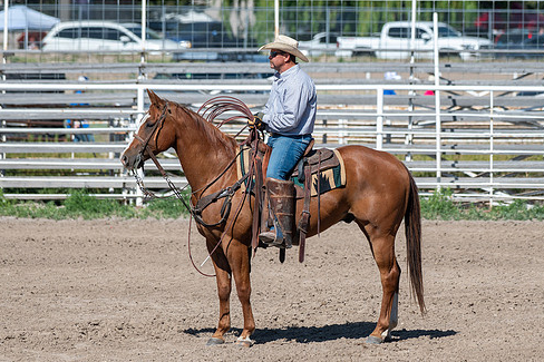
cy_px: 164
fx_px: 5136
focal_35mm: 340
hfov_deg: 6.1
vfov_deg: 4.0
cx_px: 304
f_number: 5.6
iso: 160
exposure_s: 1/800
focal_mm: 240
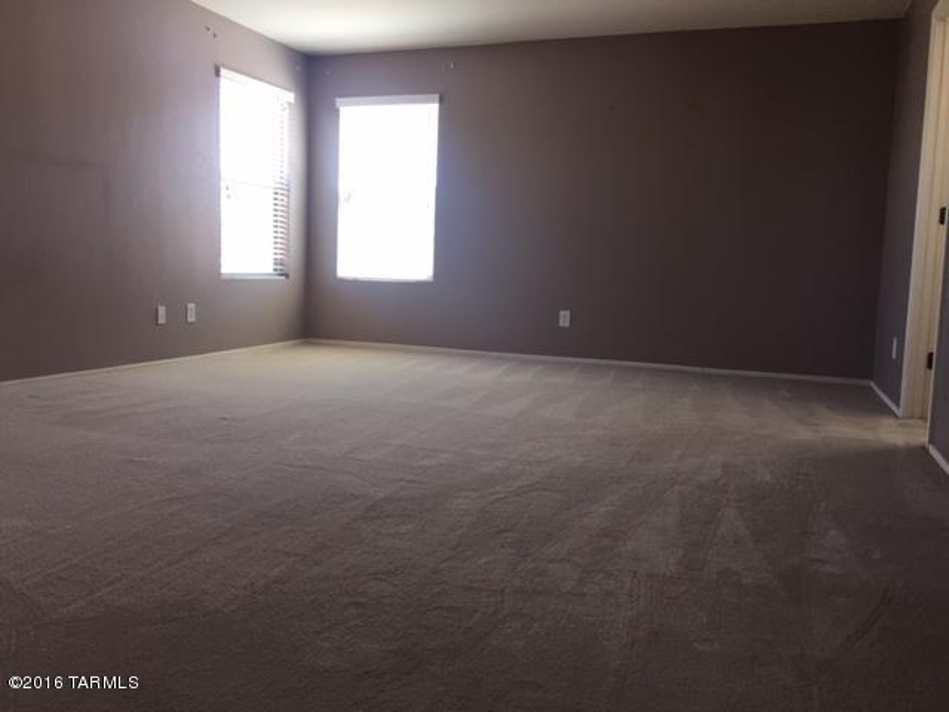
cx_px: 474
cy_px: 356
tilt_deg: -5.8
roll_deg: -2.7
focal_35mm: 29
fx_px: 795
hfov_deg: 61.7
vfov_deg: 48.2
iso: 40
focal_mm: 4.15
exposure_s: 1/60
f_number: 2.2
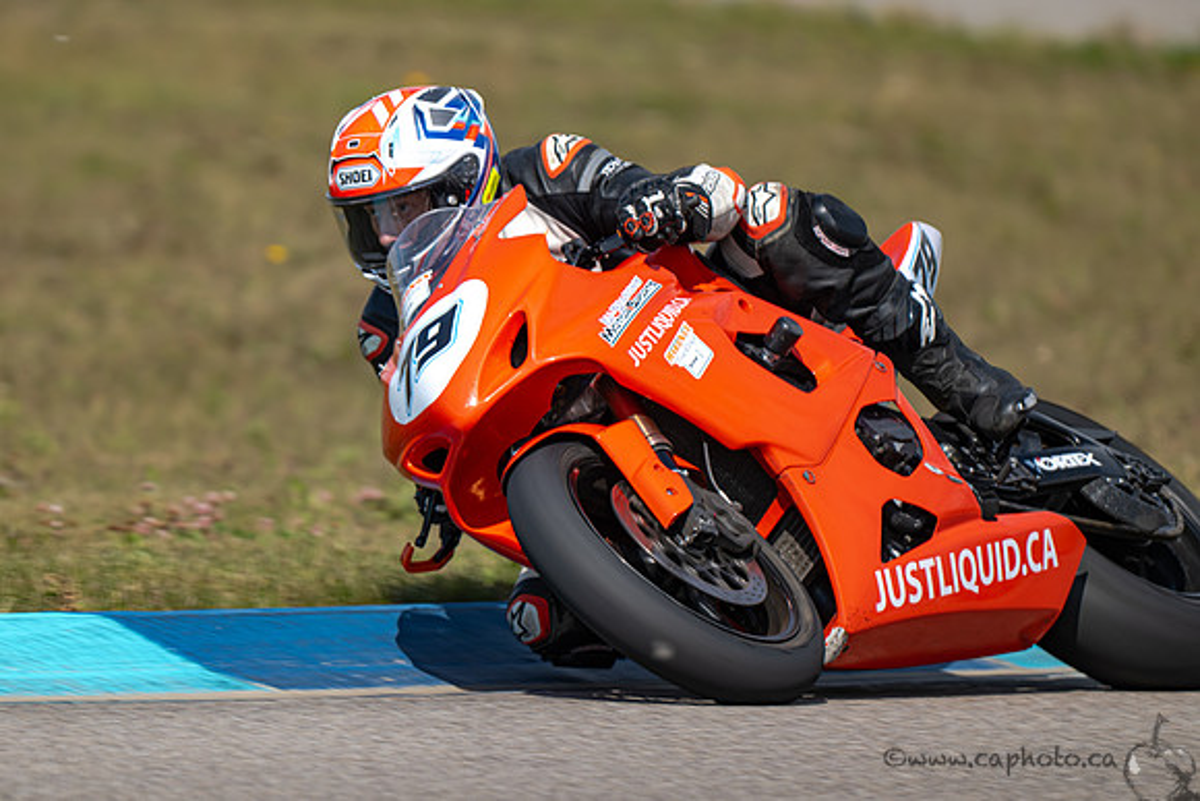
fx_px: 23188
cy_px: 464
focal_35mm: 696
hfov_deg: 3.0
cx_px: 504
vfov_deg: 2.0
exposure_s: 1/800
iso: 110
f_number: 6.3
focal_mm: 600
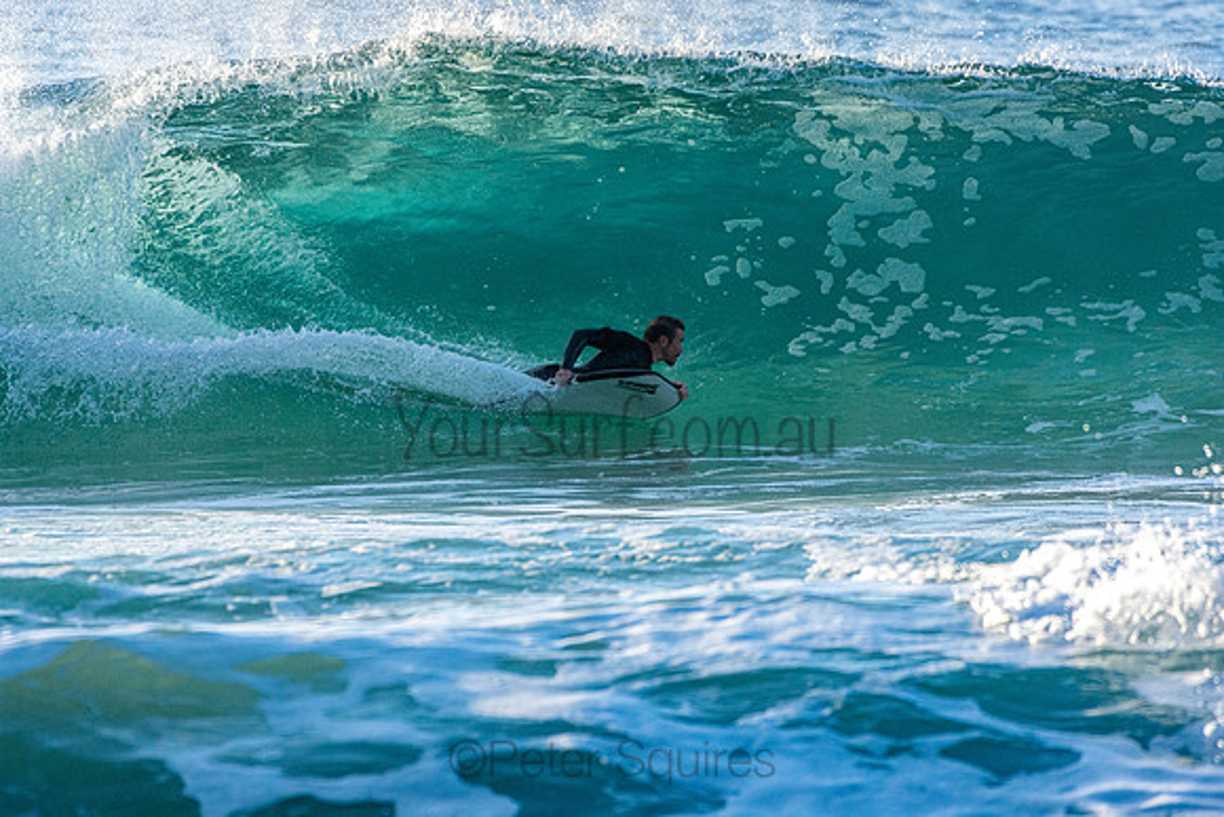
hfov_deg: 2.7
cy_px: 408
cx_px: 612
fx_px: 25505
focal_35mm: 750
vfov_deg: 1.8
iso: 400
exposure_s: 1/1250
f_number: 5.6
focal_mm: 500
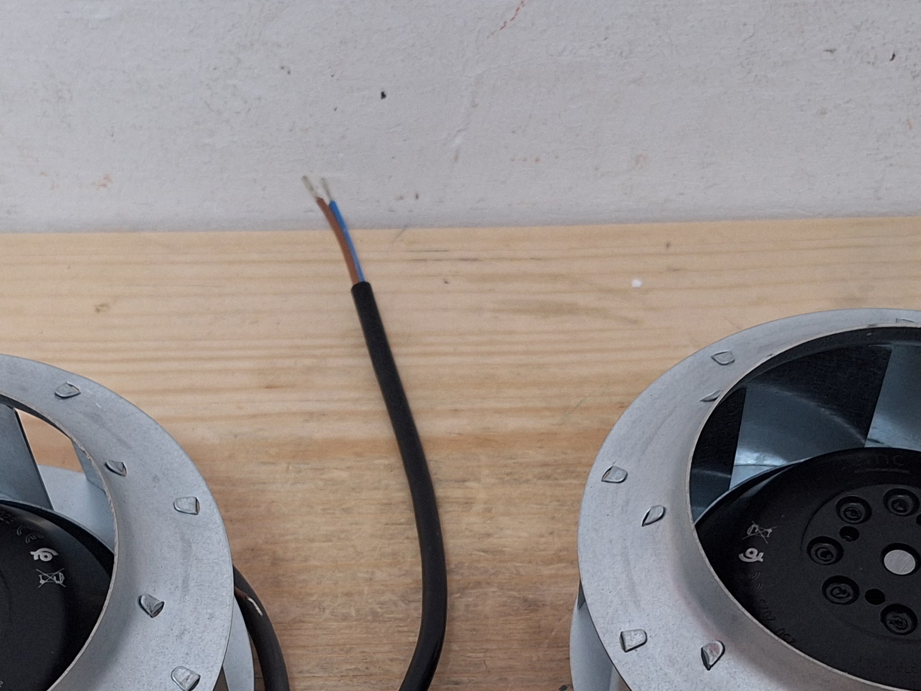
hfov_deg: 33.2
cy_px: 576
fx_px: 1543
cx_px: 422
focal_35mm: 58
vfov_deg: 24.7
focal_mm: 5.54
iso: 250
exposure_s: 1/50
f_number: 1.8
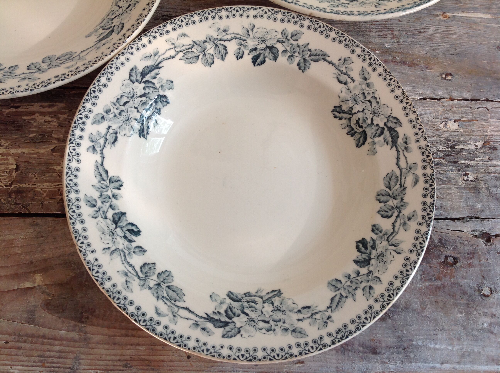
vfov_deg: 40.6
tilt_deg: -73.8
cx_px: 250
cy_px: 186
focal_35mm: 35
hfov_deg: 52.7
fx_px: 505
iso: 50
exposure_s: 1/17
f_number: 2.4
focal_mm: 4.28
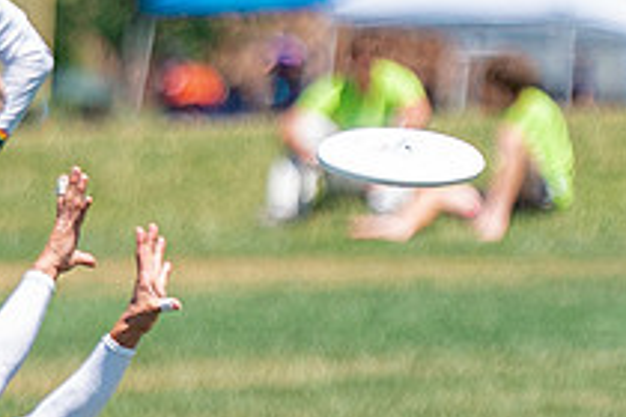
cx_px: 138
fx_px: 23873
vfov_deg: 1.0
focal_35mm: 1373
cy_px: 474
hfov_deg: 1.5
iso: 320
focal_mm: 200
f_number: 2.8
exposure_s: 1/4000
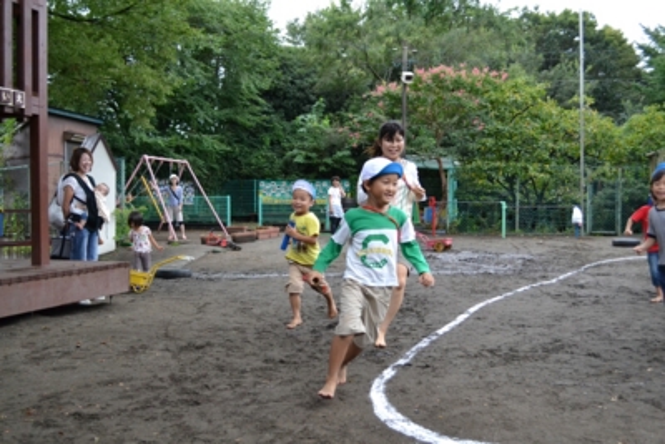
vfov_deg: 36.9
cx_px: 332
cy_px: 222
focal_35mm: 36
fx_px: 665
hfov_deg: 53.1
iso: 1800
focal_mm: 24
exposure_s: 1/500
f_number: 4
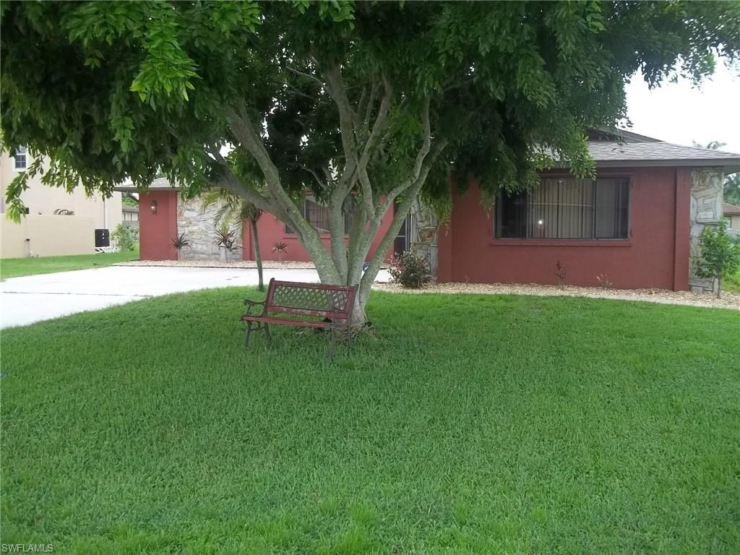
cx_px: 370
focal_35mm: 32
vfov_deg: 44.2
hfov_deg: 56.8
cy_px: 278
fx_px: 684
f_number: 2.9
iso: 64
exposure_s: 1/250
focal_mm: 5.7
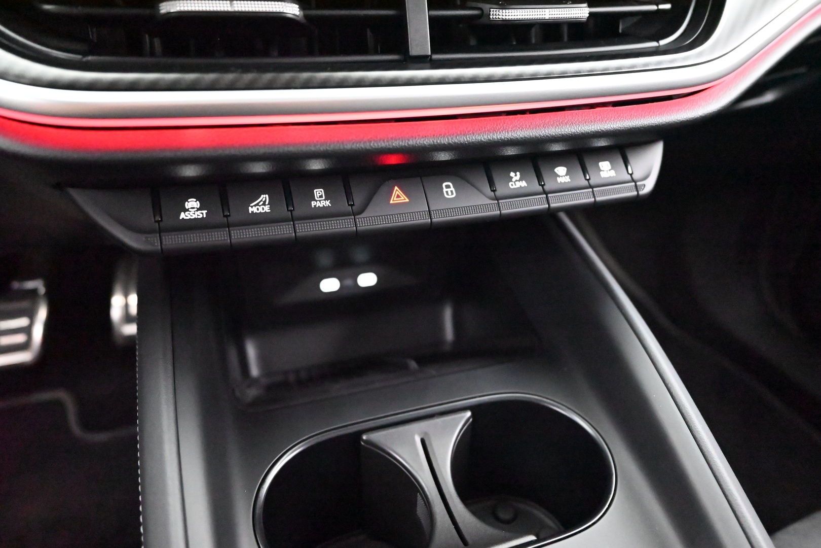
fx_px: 593
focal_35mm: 26
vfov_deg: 49.6
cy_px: 274
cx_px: 410
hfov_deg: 69.4
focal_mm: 26
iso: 25600
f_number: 4.2
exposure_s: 1/30
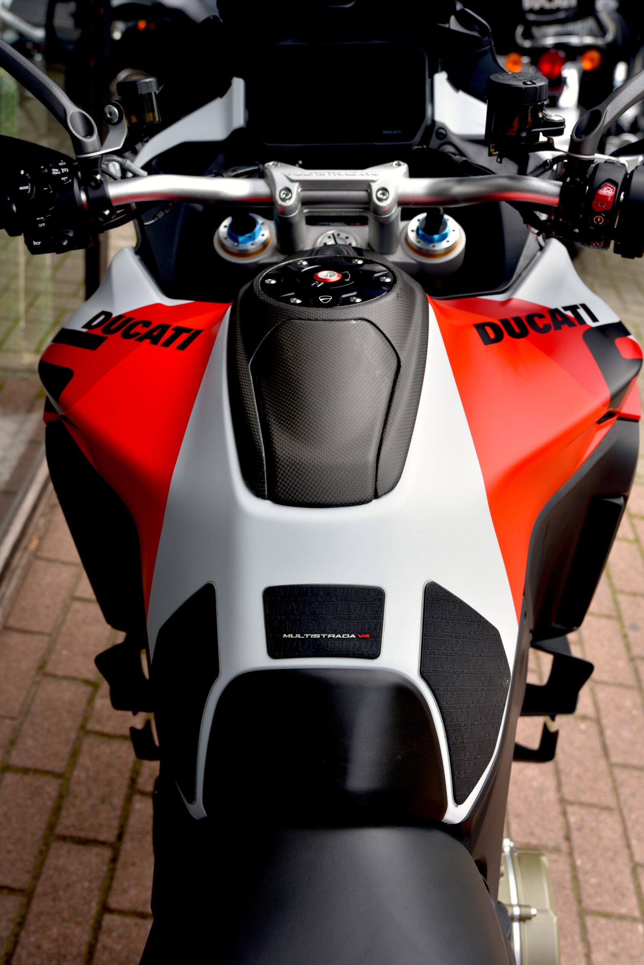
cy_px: 482
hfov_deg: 33.4
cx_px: 322
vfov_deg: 48.4
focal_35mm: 40
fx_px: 1072
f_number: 5.6
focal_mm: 40
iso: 200
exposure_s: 1/125
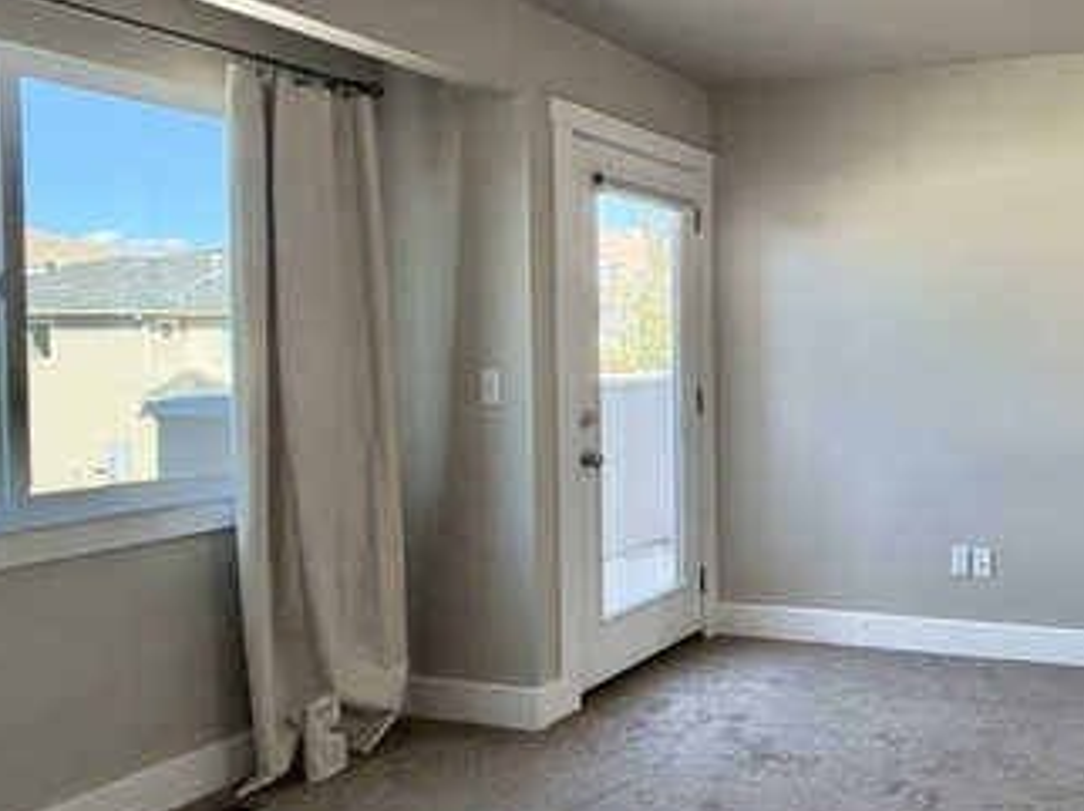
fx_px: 907
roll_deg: +0.8
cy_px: 353
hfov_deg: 53.2
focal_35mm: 29
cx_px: 995
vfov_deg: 48.1
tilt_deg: +0.4
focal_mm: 2.22
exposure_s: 1/120
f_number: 2.2
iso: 250
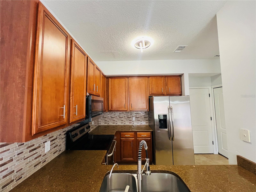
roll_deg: +0.8
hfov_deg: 106.2
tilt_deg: +3.4
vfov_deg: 89.9
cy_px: 96
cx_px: 128
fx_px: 96
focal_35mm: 13
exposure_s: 1/60
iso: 250
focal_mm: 1.57
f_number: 1.8
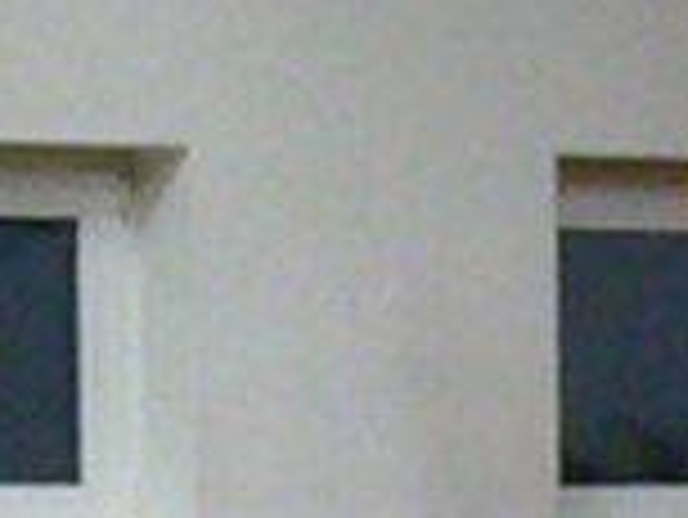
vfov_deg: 4.1
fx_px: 7161
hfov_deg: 5.5
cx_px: -220
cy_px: 1068
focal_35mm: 360
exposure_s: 1/13
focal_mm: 14.3
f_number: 4.5
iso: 200
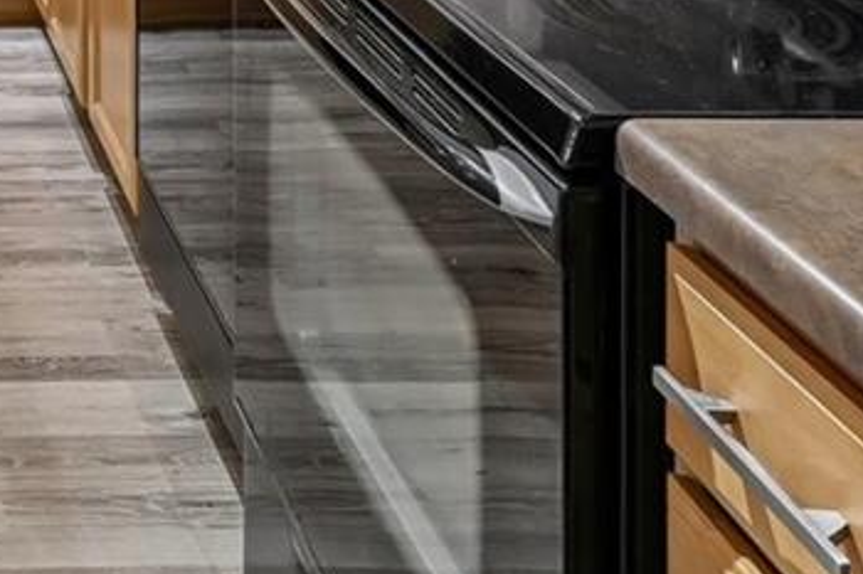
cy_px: -564
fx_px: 1533
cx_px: -215
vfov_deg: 16.4
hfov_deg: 27.1
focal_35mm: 64
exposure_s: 1/4
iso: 400
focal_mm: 14
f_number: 10
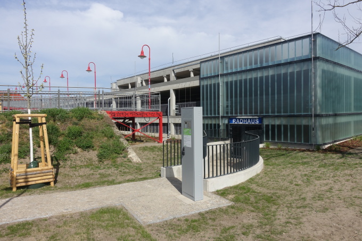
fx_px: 241
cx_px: 181
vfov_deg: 53.1
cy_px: 120
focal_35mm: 24
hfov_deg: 73.8
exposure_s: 1/800
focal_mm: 8.8
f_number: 5.6
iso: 125
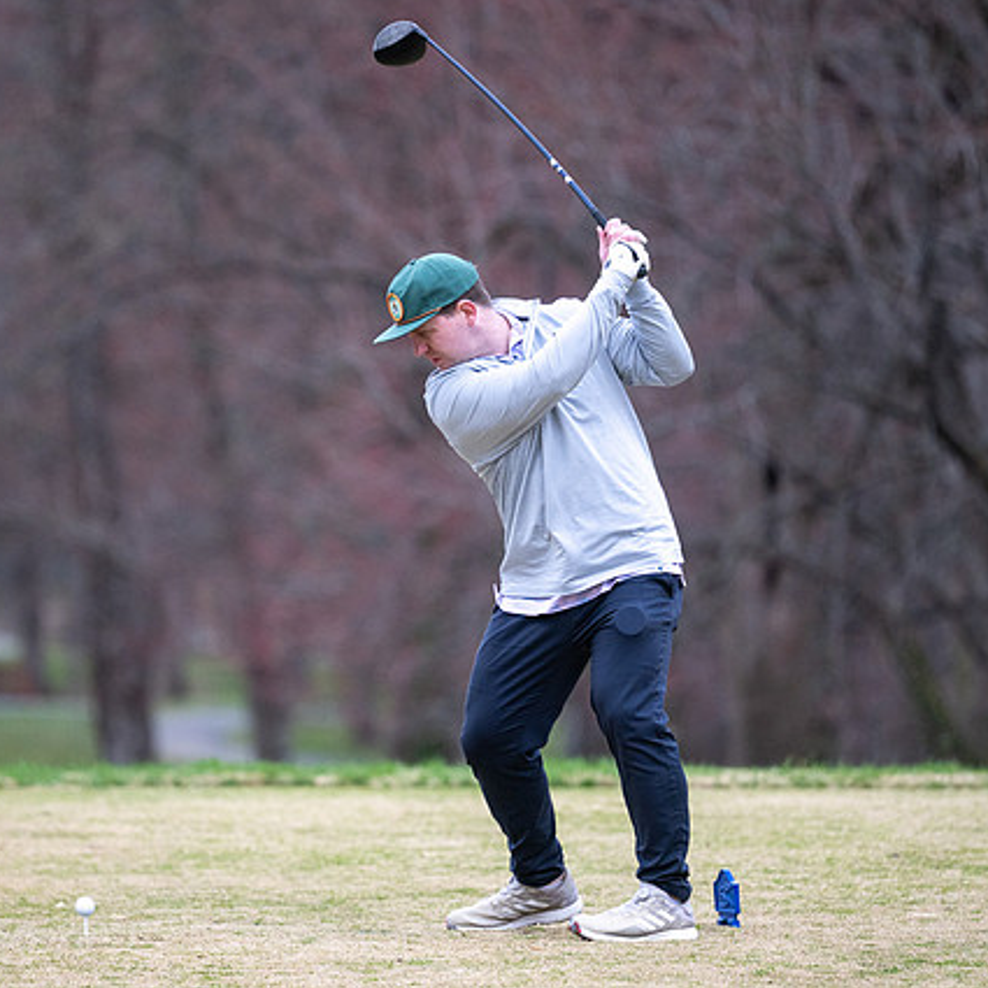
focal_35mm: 318
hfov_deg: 5.5
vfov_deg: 5.5
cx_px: 441
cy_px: 537
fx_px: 10269
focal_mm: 185
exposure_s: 1/5000
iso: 400
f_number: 2.8
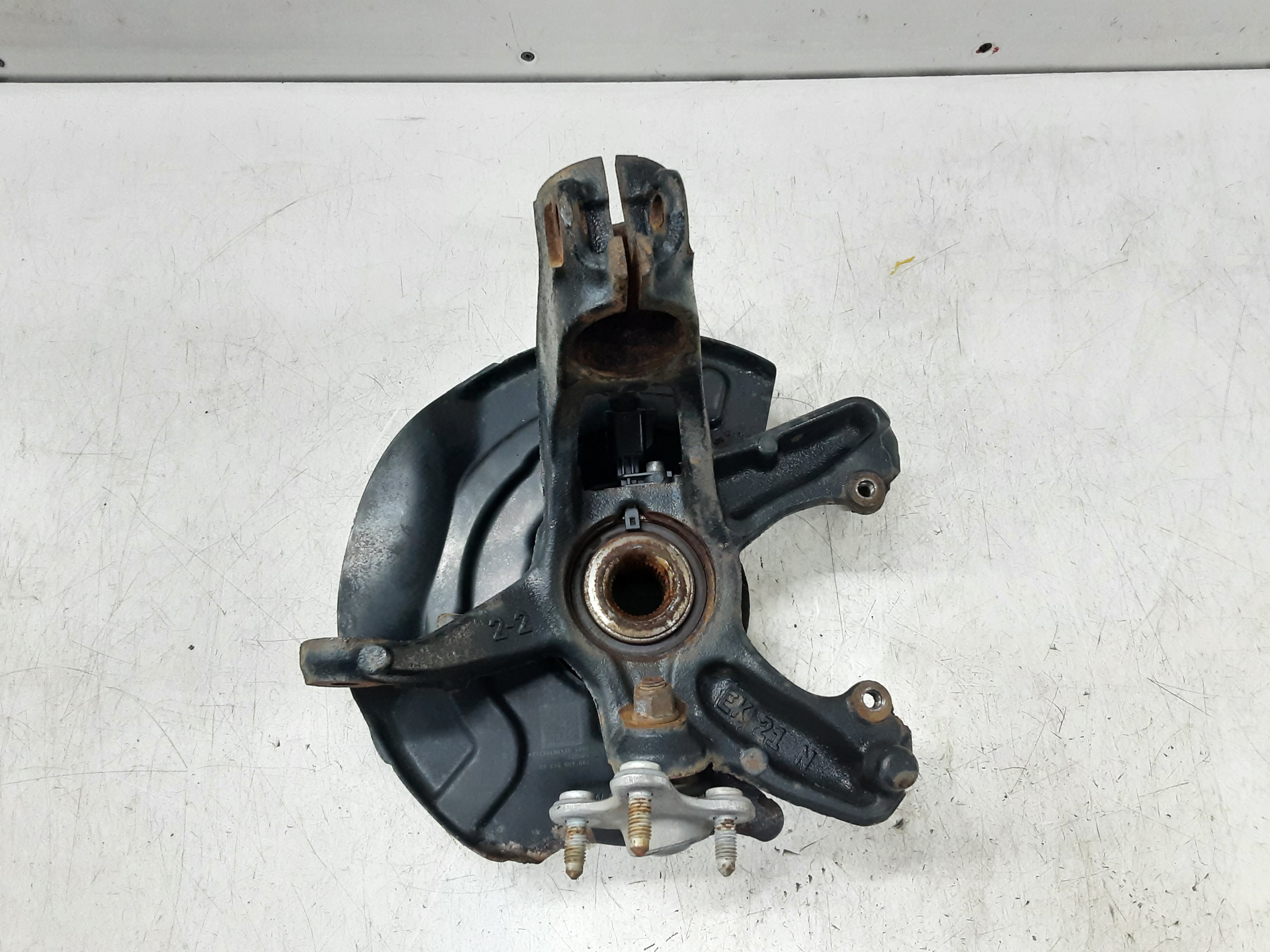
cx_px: 635
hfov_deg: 65.3
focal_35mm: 27
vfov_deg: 51.4
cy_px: 476
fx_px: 991
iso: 125
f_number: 1.9
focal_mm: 2.91
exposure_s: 1/50
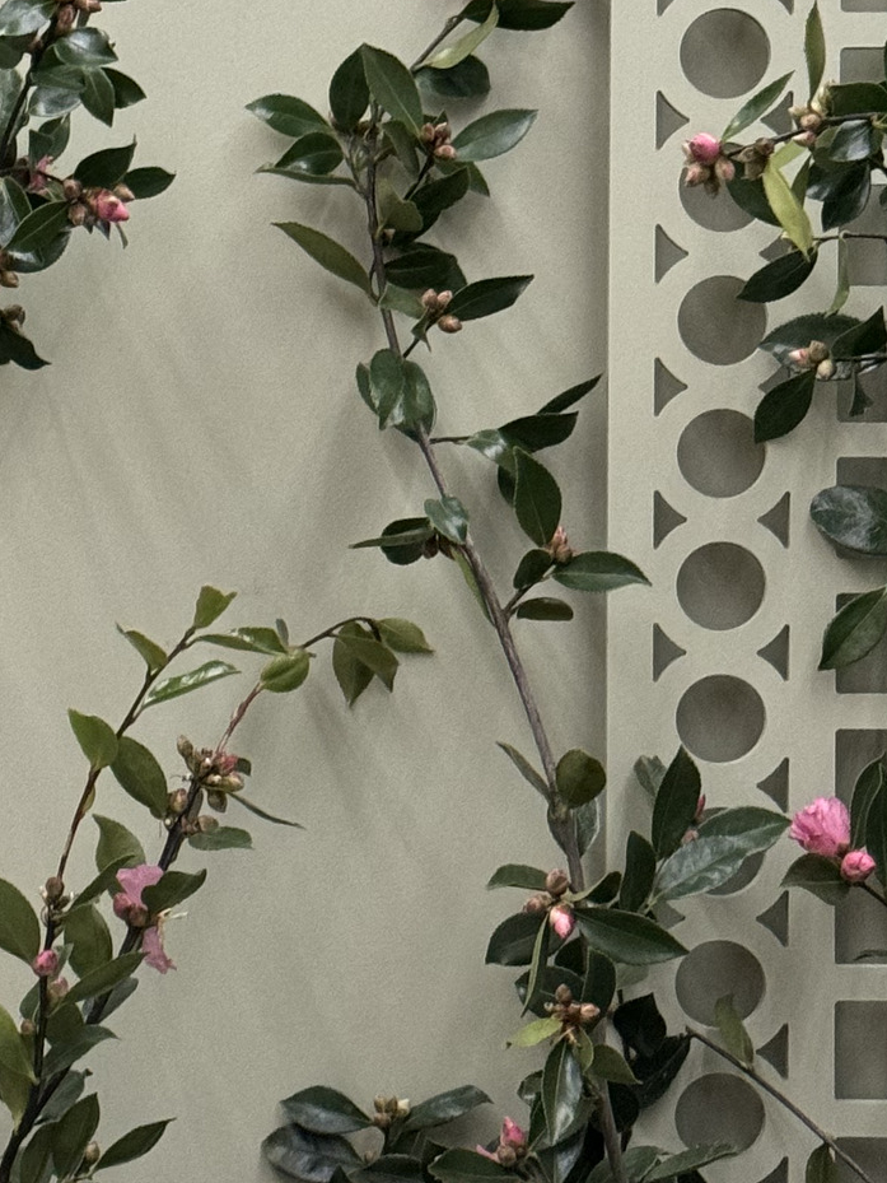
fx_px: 4236
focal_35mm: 124
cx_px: 126
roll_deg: +0.1
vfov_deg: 15.9
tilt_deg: -1.8
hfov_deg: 11.9
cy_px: 511
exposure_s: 1/40
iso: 500
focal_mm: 6.76
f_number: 1.78
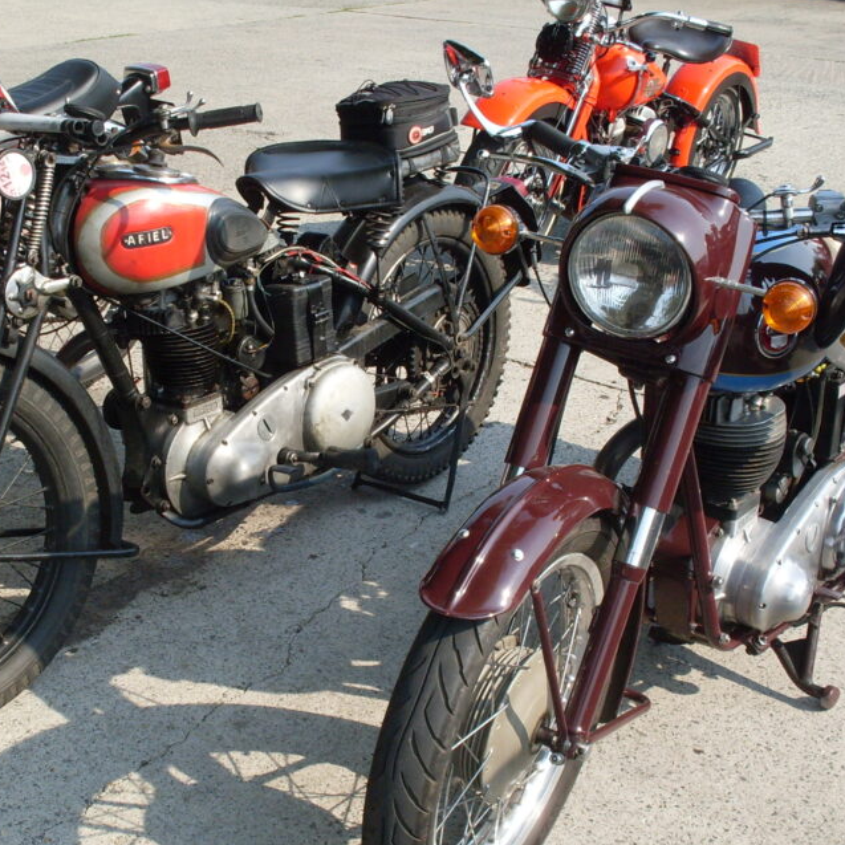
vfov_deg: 31.6
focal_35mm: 54
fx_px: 1491
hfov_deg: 31.6
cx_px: 341
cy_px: 496
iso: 80
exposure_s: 1/125
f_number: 8.4
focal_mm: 6.3
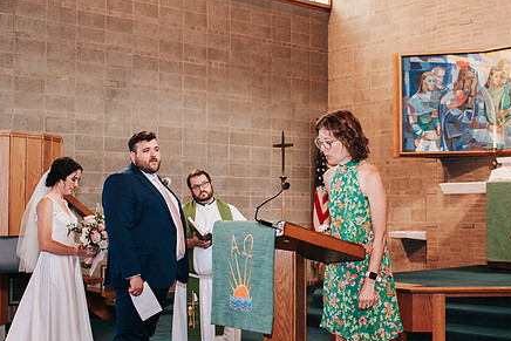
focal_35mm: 57
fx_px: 809
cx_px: 348
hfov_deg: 34.7
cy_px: 174
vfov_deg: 23.8
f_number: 3.2
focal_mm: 35
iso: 1000
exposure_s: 1/125
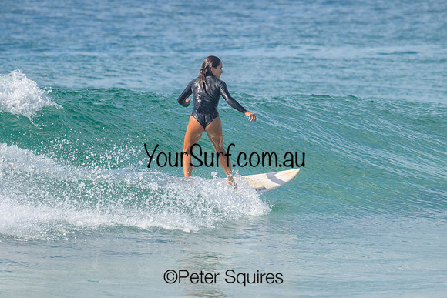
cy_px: 126
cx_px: 258
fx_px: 9467
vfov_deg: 1.8
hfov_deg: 2.7
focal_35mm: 762
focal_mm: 660
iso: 800
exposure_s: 1/2000
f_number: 11
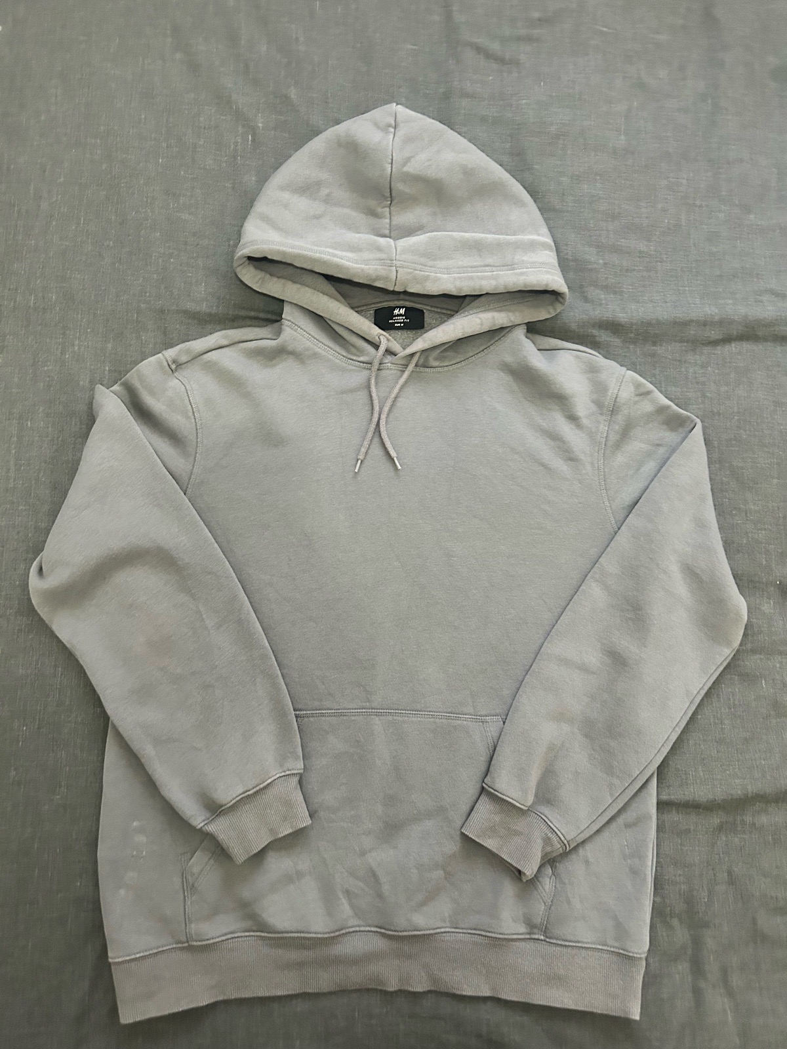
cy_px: 524
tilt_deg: -79.6
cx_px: 394
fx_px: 788
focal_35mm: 26
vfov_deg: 67.3
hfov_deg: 53.1
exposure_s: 1/33
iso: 500
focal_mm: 5.7
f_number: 1.5
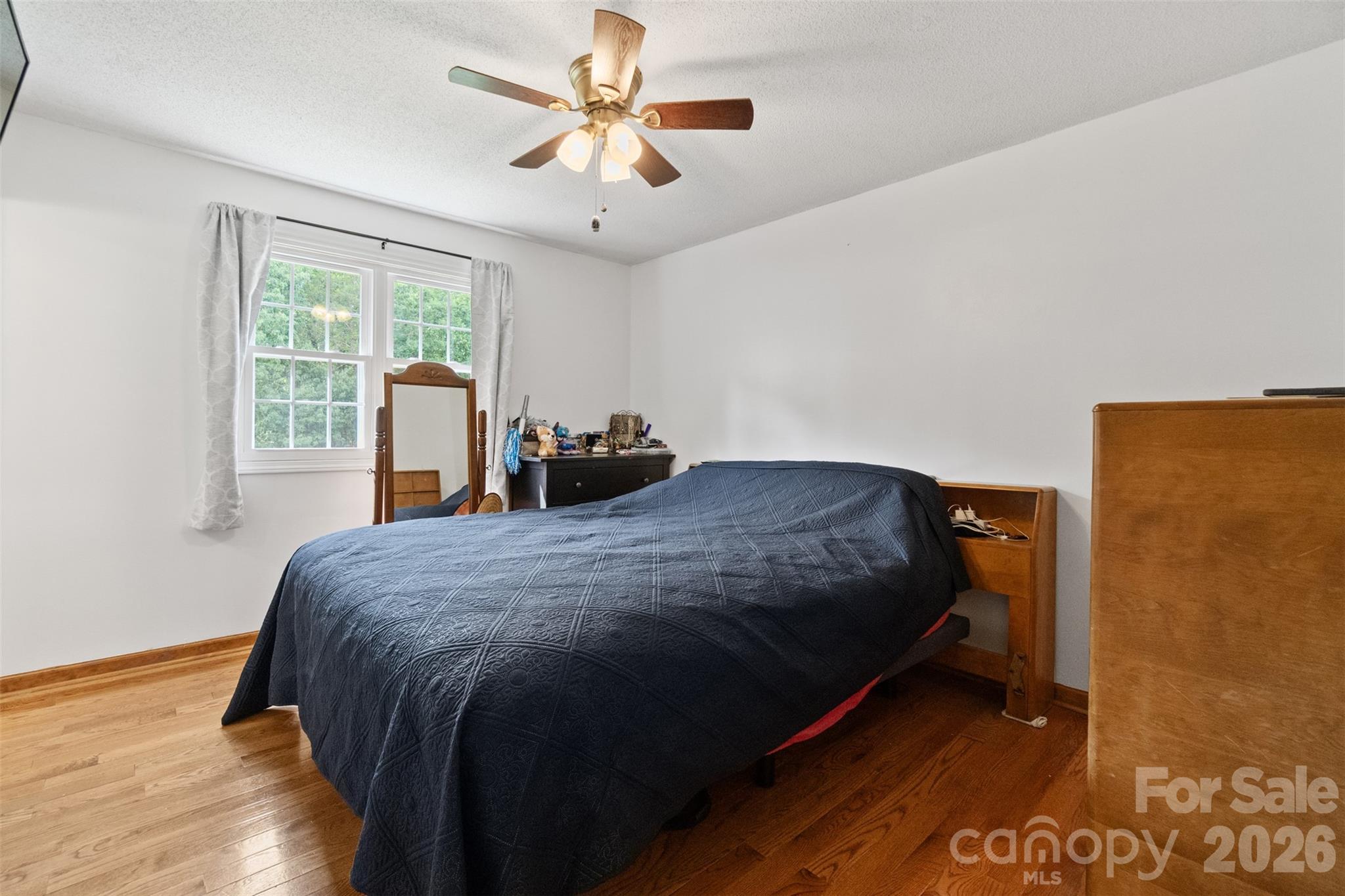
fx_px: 560
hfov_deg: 100.4
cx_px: 672
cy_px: 448
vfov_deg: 77.3
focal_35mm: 15
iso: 2500
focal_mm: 10
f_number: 7.1
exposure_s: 1/30
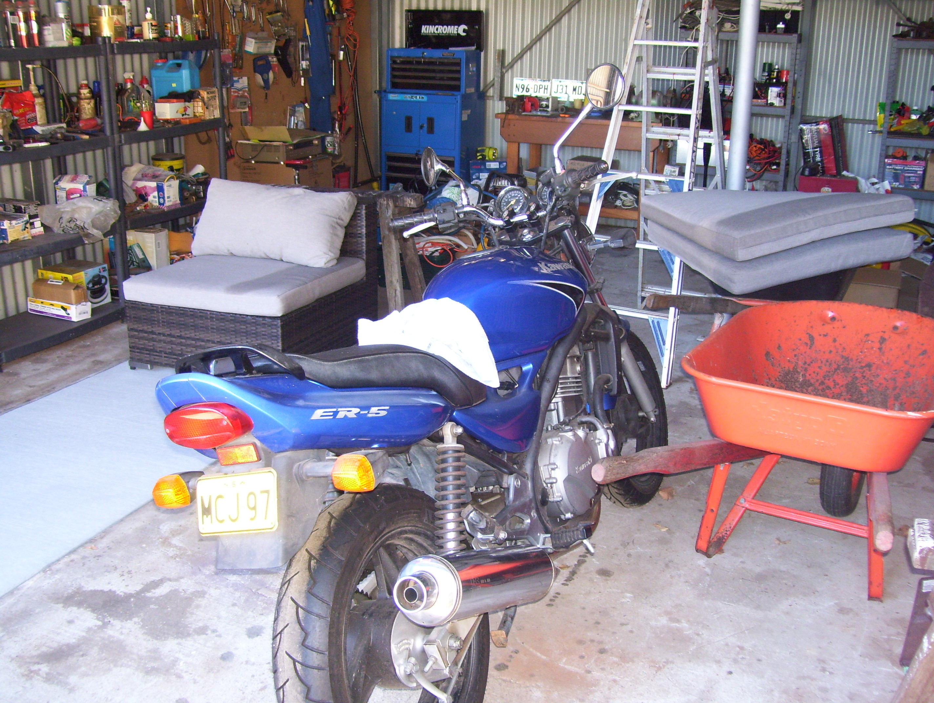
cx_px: 467
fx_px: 973
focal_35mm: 36
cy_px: 352
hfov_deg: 51.3
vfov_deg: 39.7
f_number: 2.7
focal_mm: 6
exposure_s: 1/60
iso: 200
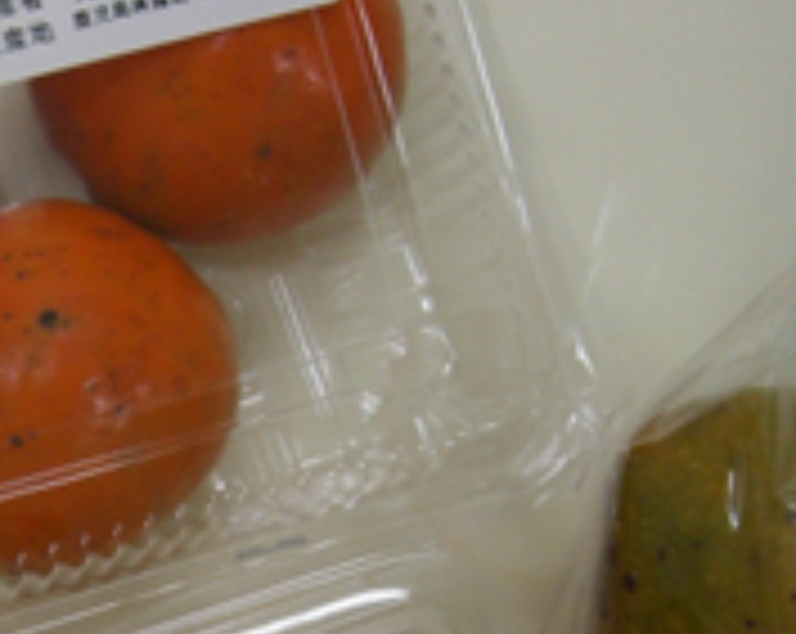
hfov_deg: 22.4
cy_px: 643
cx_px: 139
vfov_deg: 17.8
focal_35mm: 84
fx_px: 1976
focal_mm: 6.2
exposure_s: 1/60
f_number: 2.7
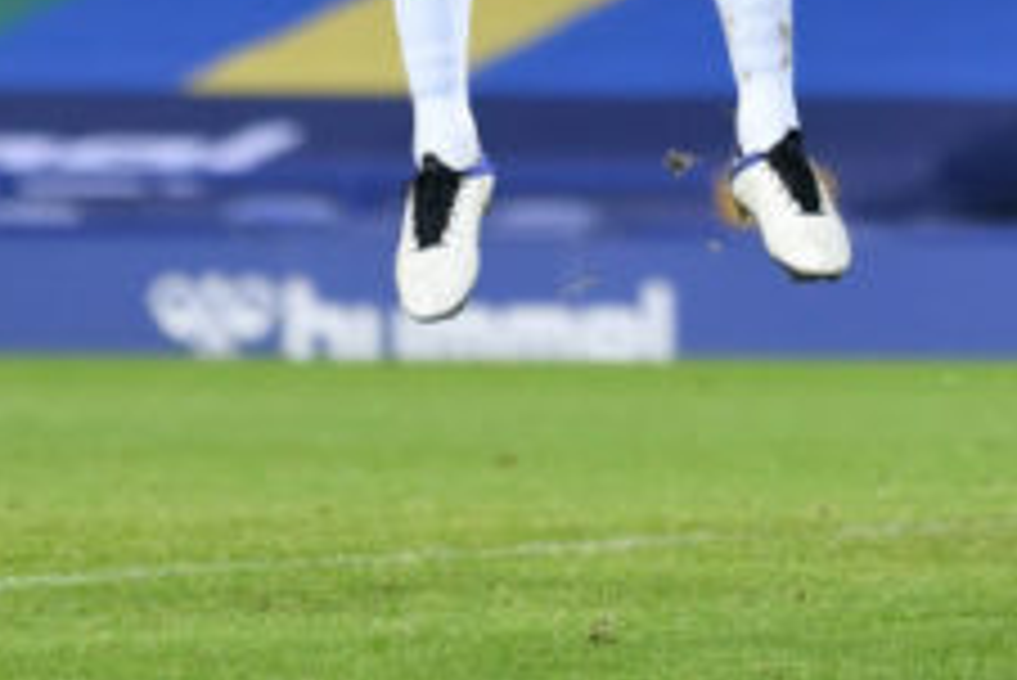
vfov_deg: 2.2
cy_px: -468
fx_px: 17299
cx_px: 1634
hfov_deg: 3.4
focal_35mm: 612
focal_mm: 180
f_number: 2.8
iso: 1600
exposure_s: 1/1000
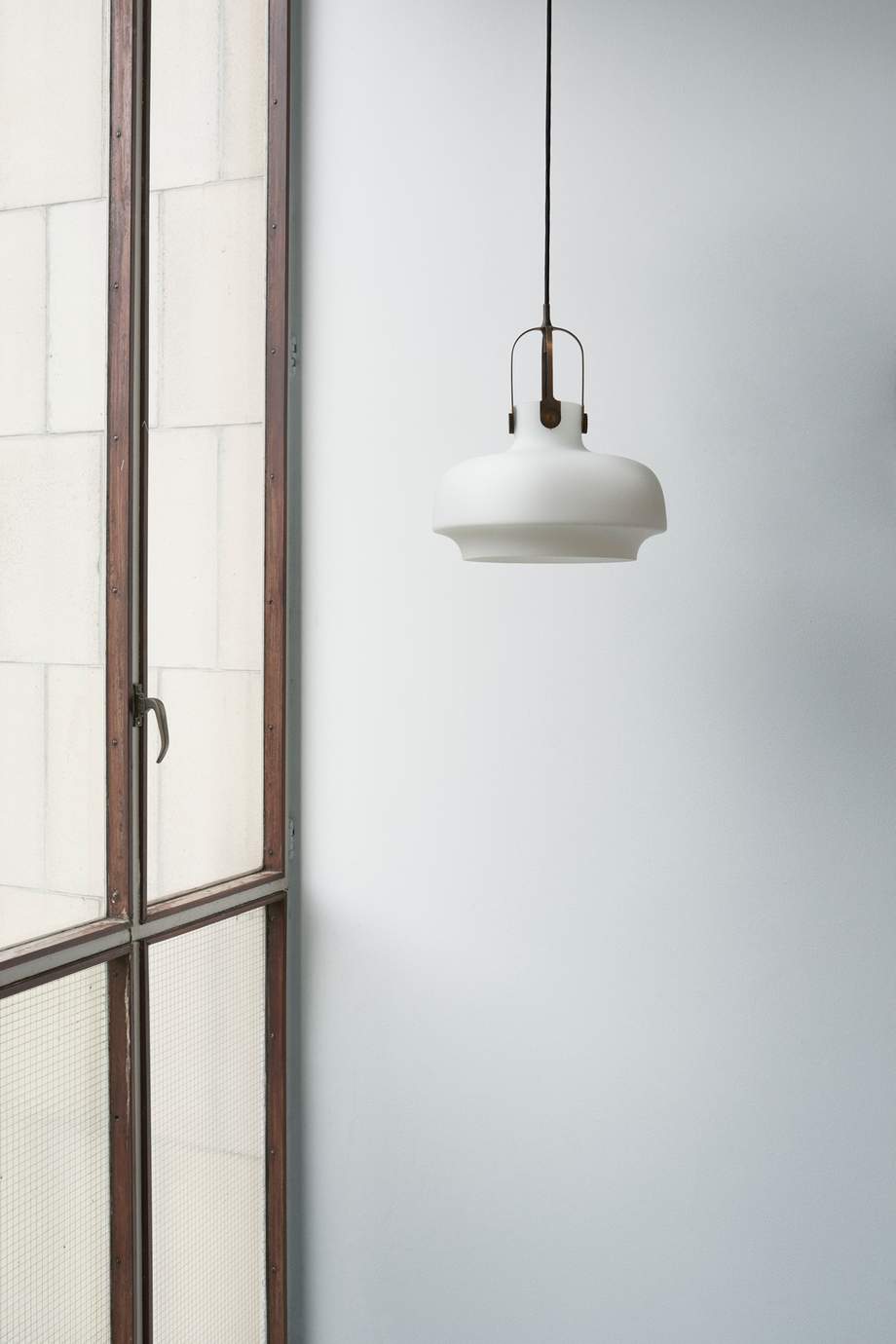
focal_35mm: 35
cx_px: 448
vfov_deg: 54.4
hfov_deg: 37.9
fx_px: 1307
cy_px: 672
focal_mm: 35
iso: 100
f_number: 9
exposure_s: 1/6
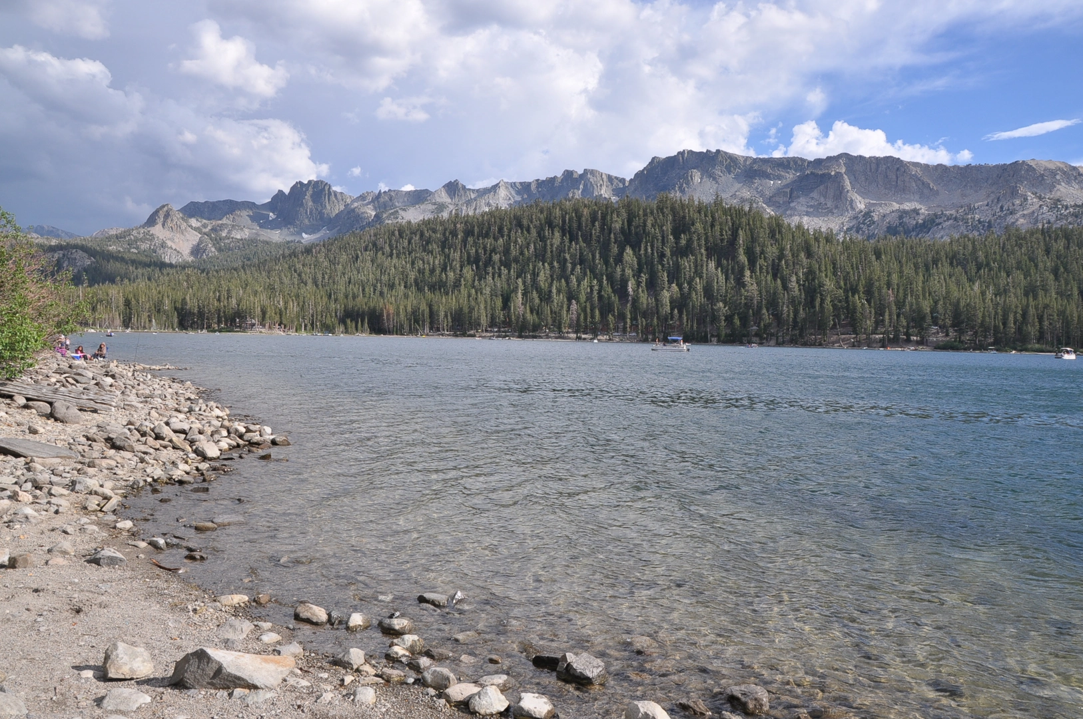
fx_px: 811
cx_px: 542
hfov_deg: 67.4
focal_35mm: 27
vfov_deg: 47.8
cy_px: 360
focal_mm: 18
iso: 200
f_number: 13
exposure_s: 1/250
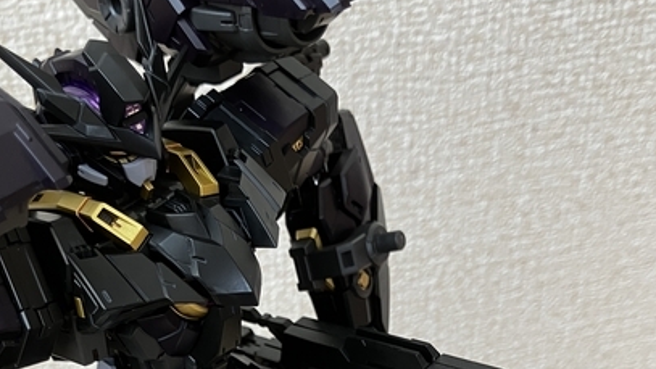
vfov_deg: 18.5
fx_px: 1044
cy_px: 495
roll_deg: +2.9
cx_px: 216
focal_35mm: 60
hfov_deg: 34.6
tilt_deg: -37.7
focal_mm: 3.99
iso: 100
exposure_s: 1/60
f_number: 1.8
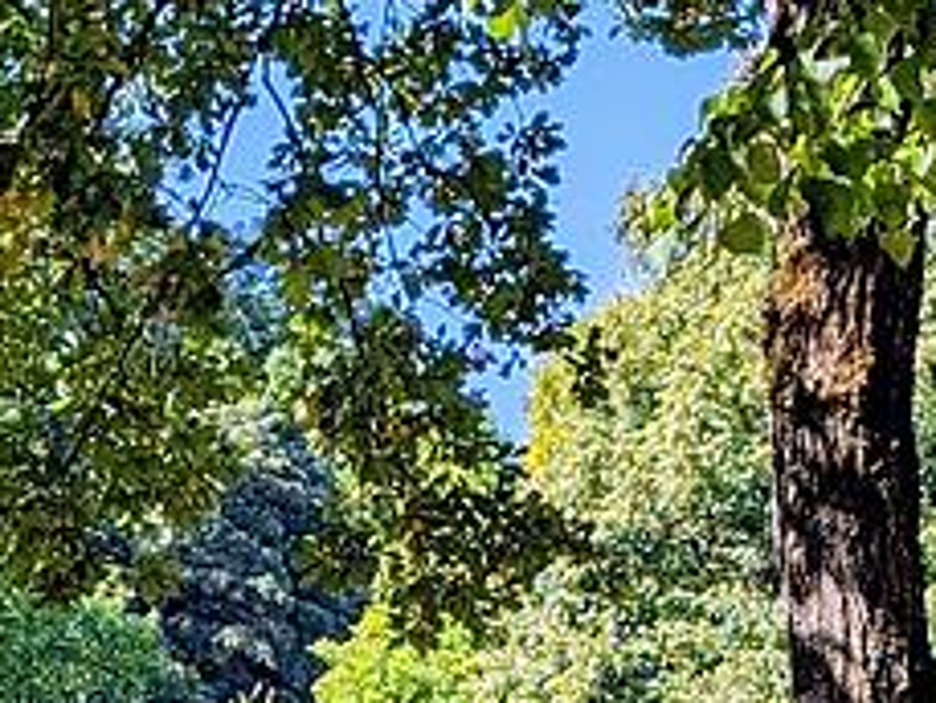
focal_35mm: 171
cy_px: 1157
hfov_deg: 11.4
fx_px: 4626
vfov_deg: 8.4
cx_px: -78
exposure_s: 1/560
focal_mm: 6.9
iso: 19
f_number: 1.68
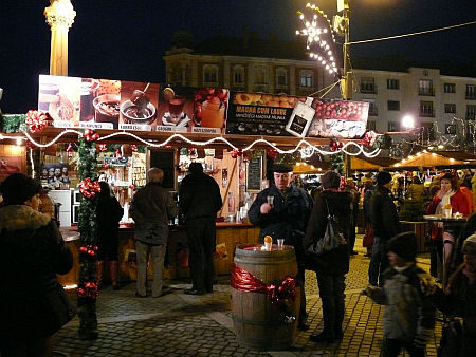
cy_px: 178
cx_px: 238
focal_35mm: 35
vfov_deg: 40.7
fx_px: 482
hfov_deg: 52.6
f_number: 2.8
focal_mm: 7.4
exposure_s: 1/20
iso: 800
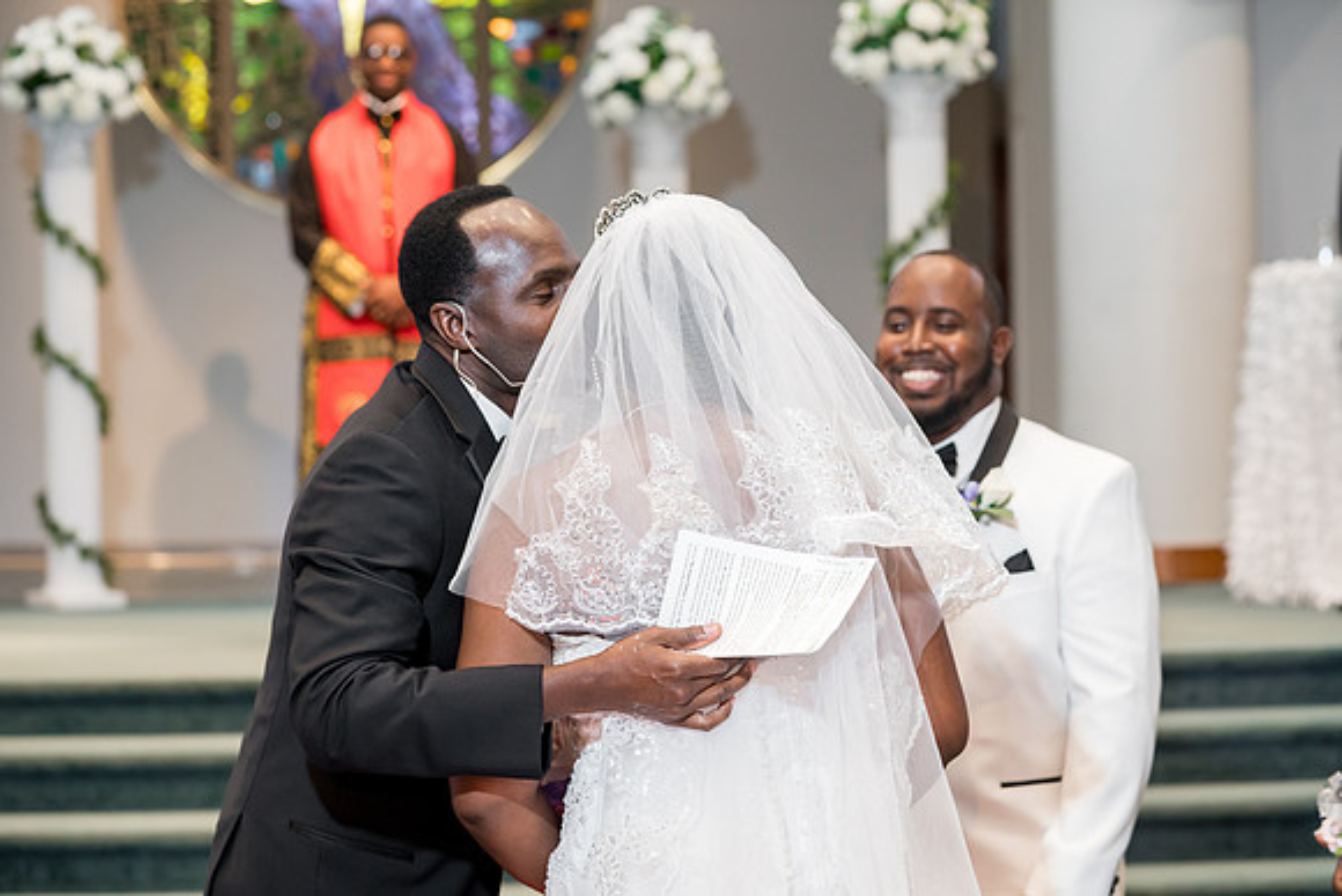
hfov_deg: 23.9
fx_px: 3169
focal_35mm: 85
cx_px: 671
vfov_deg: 16.1
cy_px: 448
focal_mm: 85
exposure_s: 1/200
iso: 1600
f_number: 4
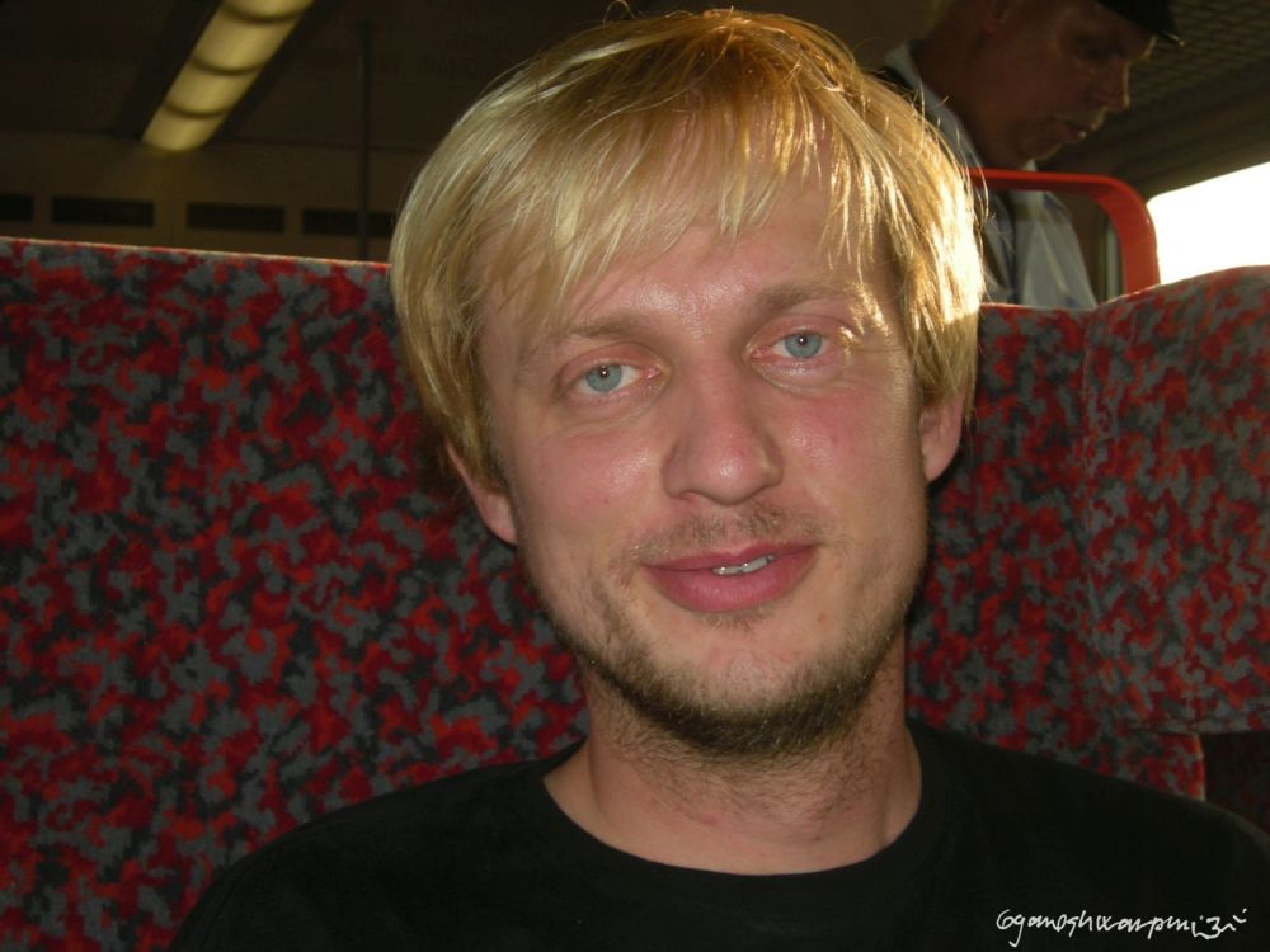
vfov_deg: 21.3
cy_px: 476
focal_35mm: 69
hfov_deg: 28.2
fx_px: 2531
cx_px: 635
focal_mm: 11.5
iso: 64
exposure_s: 1/87.3
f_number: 4.4
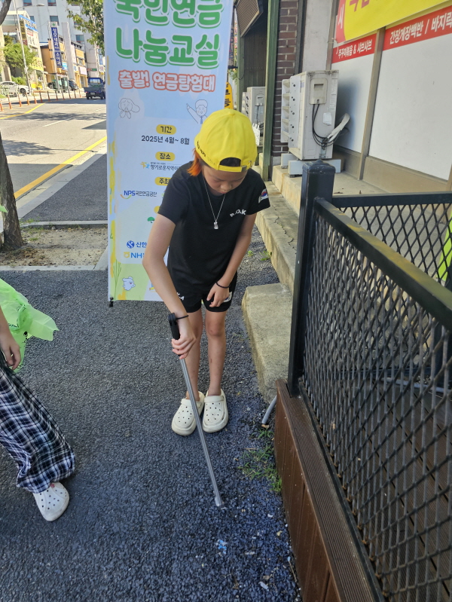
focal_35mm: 23
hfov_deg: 58.9
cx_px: 226
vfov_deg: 73.9
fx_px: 400
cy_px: 301
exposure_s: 1/120
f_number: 1.7
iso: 16
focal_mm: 6.3
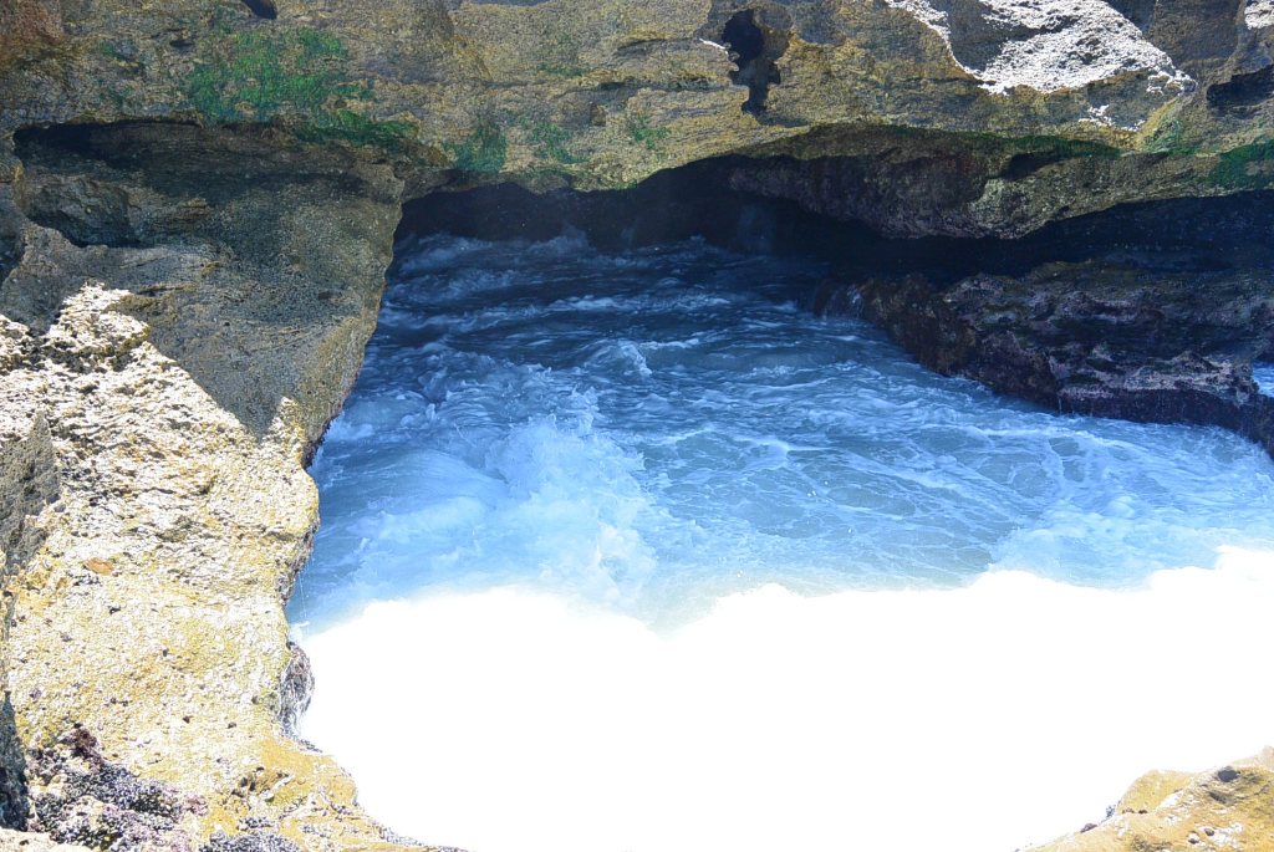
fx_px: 1027
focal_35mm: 29
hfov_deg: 63.6
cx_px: 637
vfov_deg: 45.1
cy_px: 426
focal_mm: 11
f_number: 4
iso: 125
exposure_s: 1/250
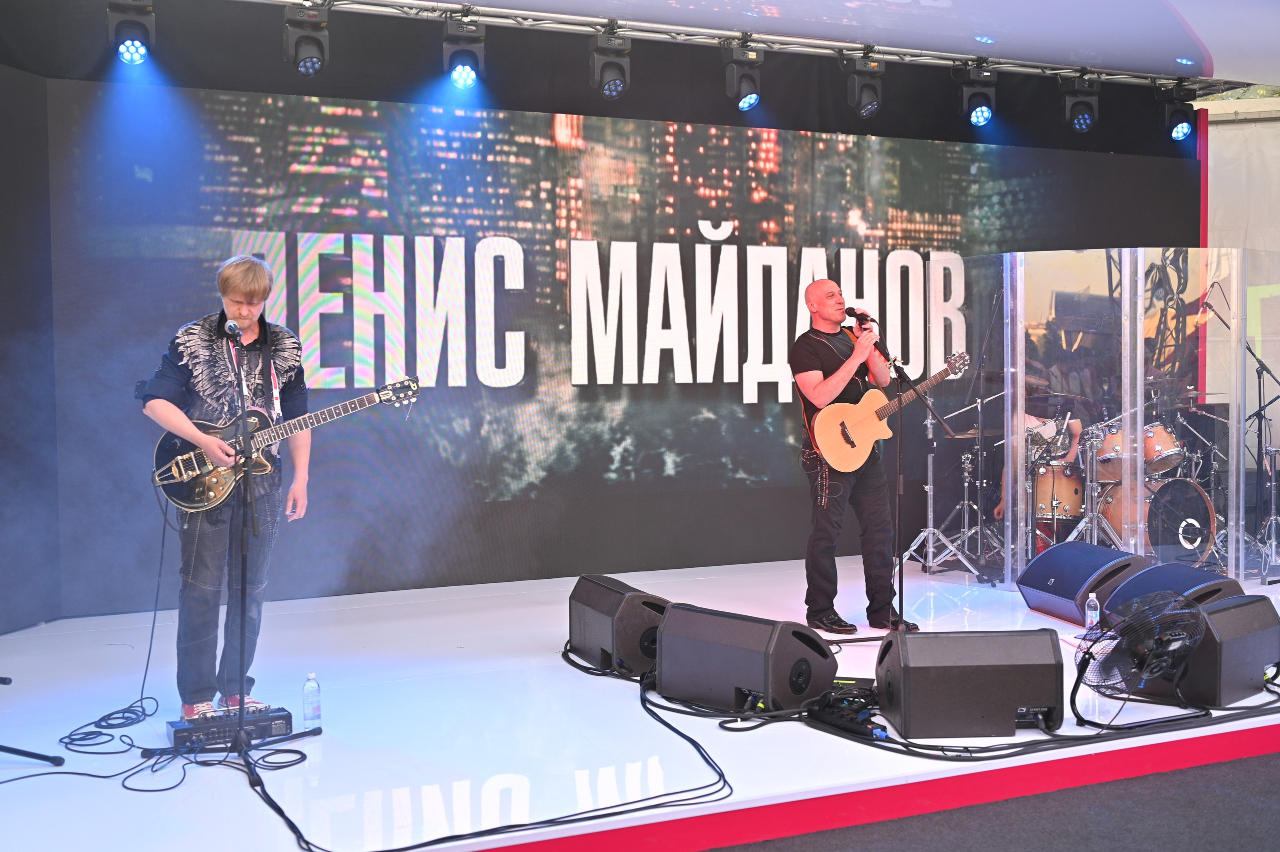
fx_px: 1244
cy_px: 426
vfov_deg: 37.8
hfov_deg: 54.5
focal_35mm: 35
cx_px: 640
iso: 100
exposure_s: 1/160
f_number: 2.5
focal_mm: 35
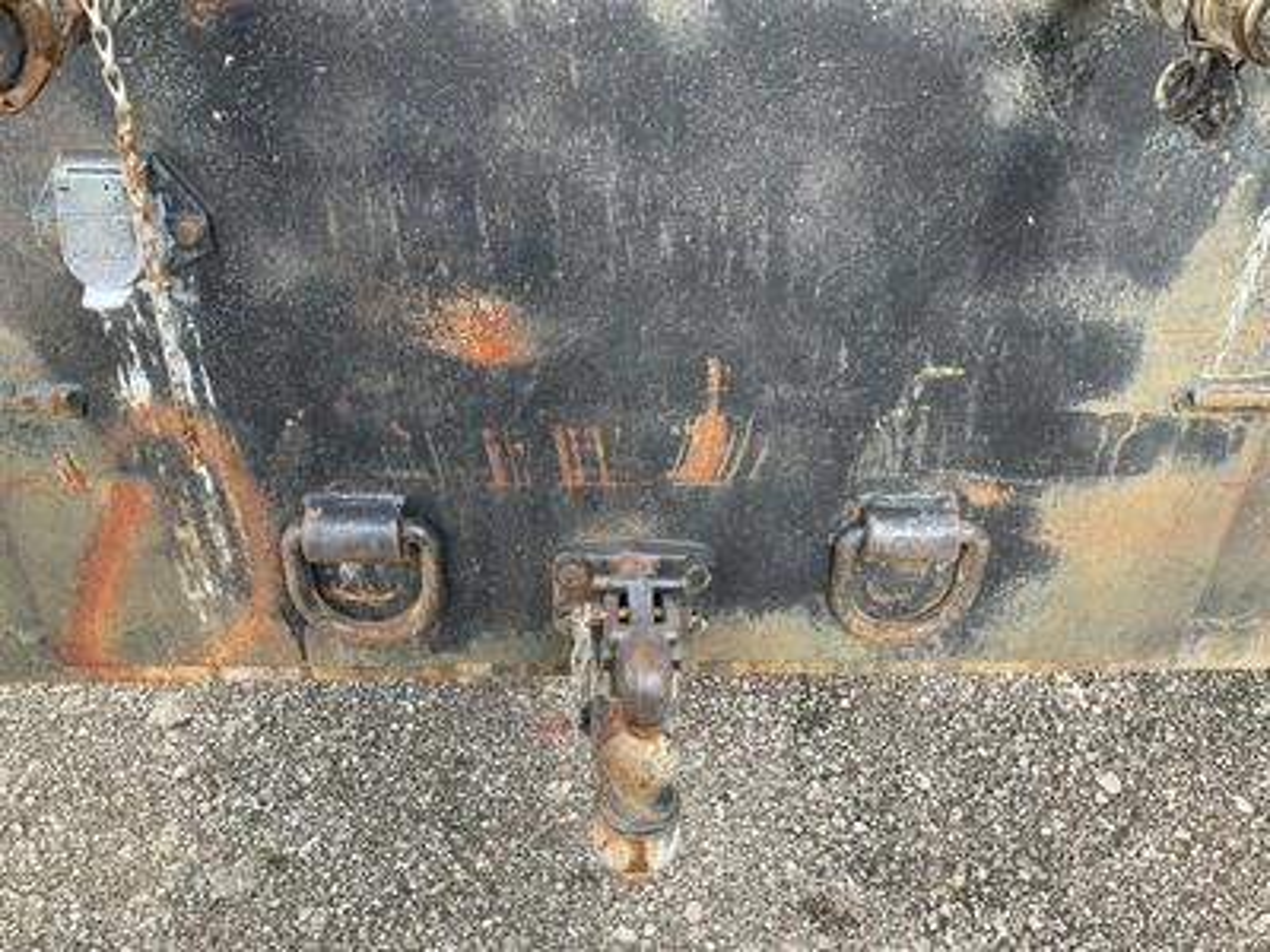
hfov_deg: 61.7
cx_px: 635
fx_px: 1064
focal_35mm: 29
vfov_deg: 48.2
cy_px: 476
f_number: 1.8
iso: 20
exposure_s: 1/221
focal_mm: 3
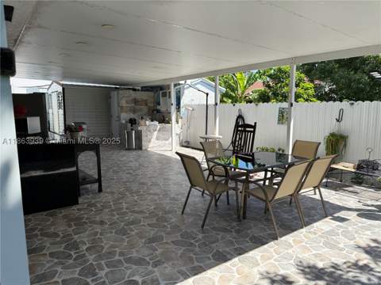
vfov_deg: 56.8
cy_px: 142
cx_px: 190
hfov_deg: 71.6
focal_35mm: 24
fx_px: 264
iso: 100
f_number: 1.78
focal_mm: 6.76
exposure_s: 1/2053
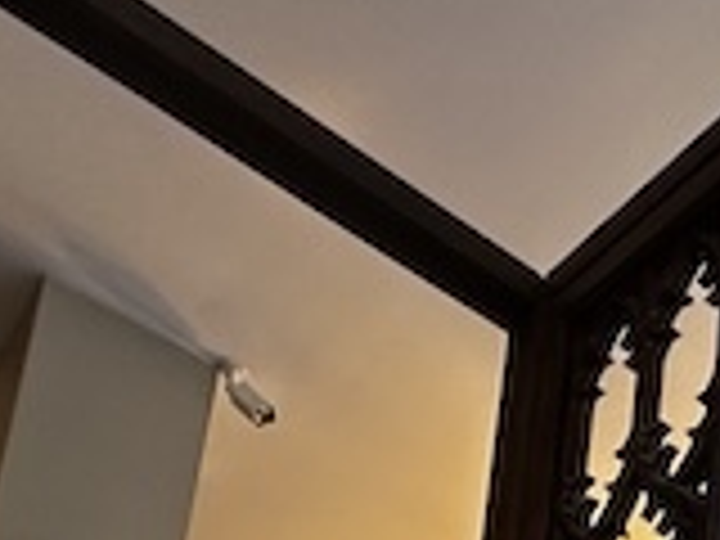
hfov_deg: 28.0
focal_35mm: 64
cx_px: 756
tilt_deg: +16.2
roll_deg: -2.8
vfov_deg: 18.0
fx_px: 1331
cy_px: 986
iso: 250
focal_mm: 2.22
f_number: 2.2
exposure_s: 1/50
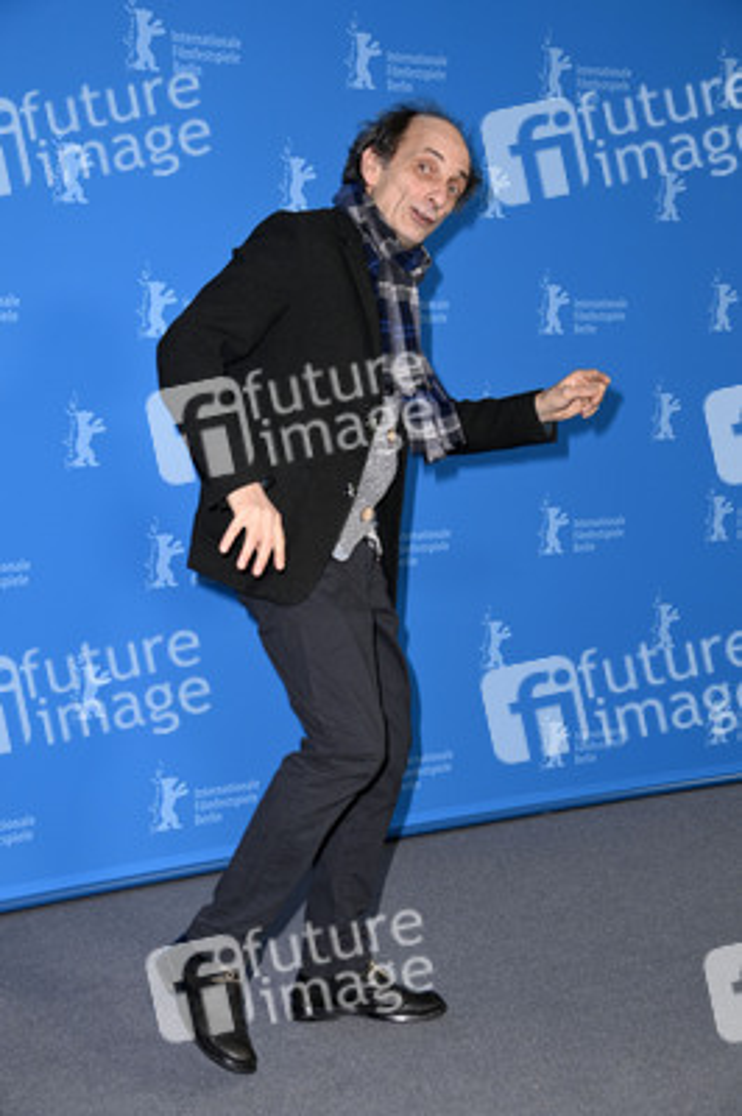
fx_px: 1920
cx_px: 371
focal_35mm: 62
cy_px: 558
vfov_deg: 32.4
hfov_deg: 21.9
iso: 1000
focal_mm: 62
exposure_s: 1/250
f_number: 5.6
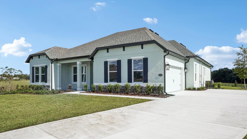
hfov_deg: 71.9
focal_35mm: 26
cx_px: 120
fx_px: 170
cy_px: 63
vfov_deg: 44.3
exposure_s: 1/50
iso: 100
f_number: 20
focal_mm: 24
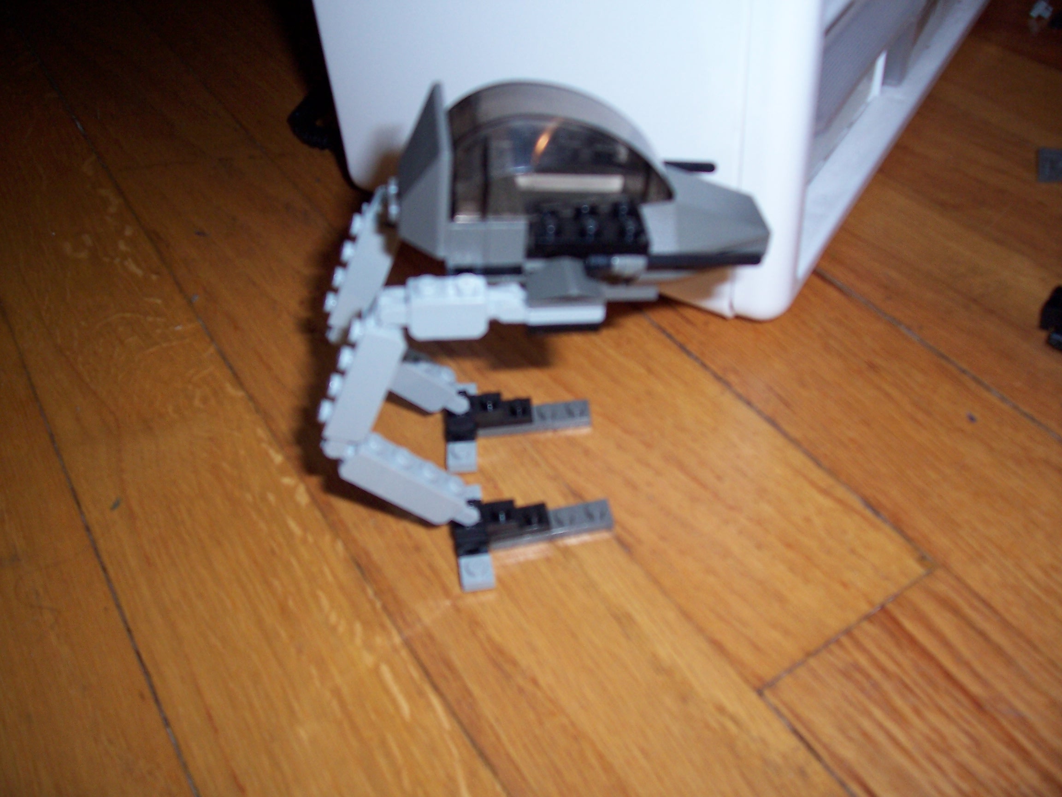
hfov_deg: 54.0
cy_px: 398
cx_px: 531
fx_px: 1043
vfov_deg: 41.8
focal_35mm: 34
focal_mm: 5.6
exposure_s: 1/60
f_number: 2.7
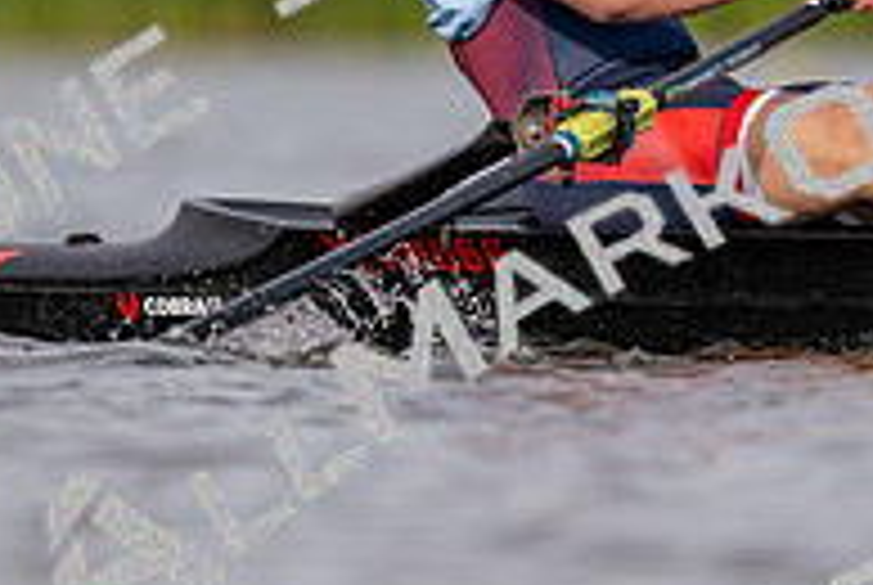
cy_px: -25
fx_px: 43497
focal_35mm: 1791
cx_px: 958
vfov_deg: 0.8
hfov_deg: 1.1
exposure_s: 1/2500
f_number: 4
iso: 360
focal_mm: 600
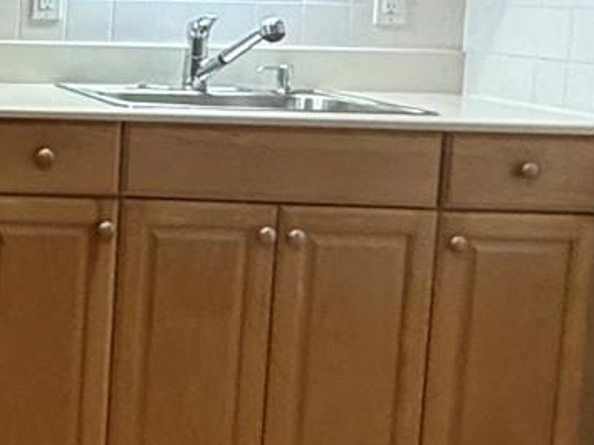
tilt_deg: -6.8
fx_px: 1389
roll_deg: -1.6
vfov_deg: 18.1
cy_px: 116
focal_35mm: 81
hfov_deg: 19.9
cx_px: -364
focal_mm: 2.22
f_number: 2.2
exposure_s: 1/120
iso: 400
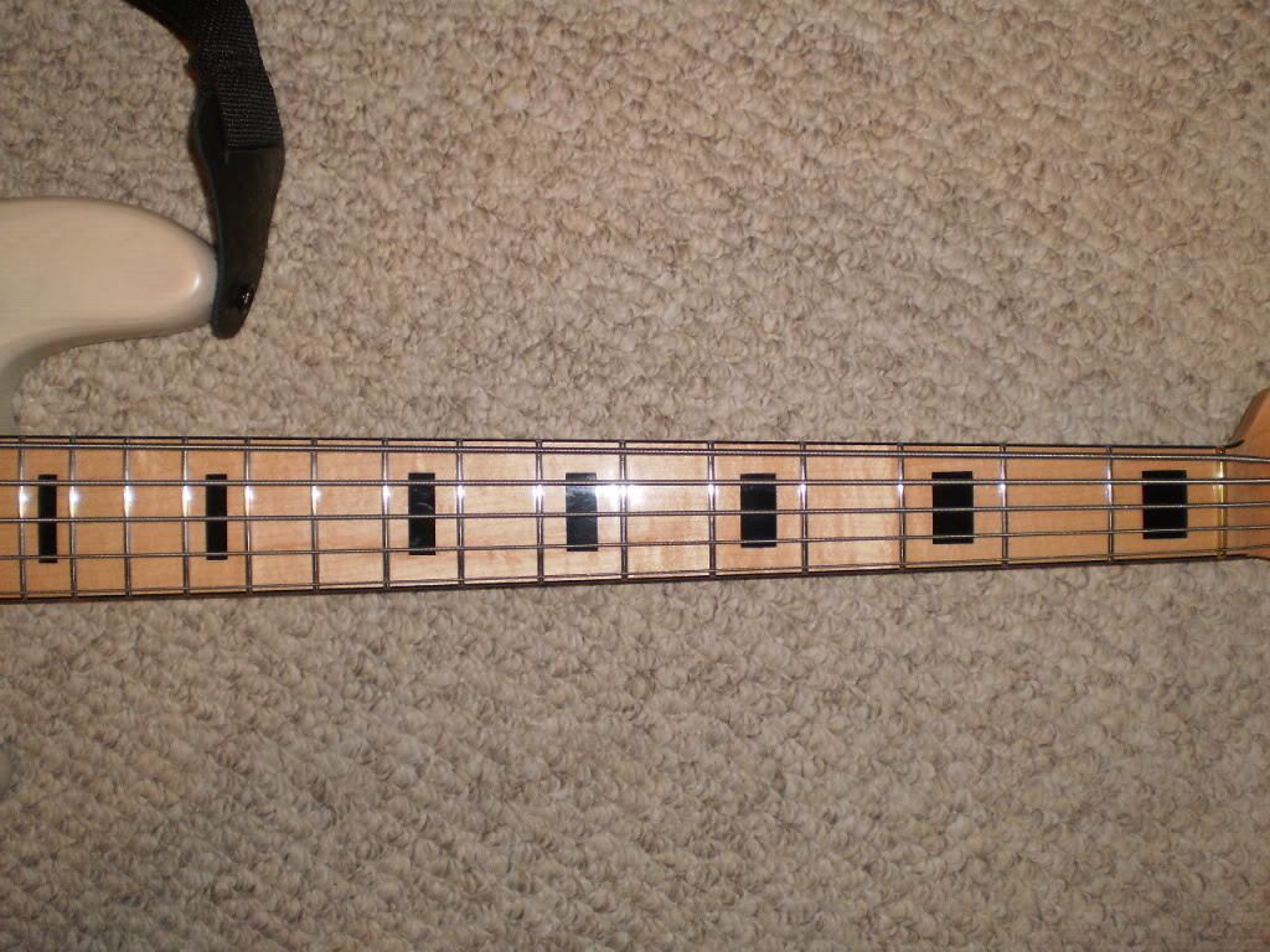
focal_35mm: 36
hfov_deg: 51.4
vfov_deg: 39.7
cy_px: 476
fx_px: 1321
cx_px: 635
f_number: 3.1
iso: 125
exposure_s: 1/30
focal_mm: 6.3
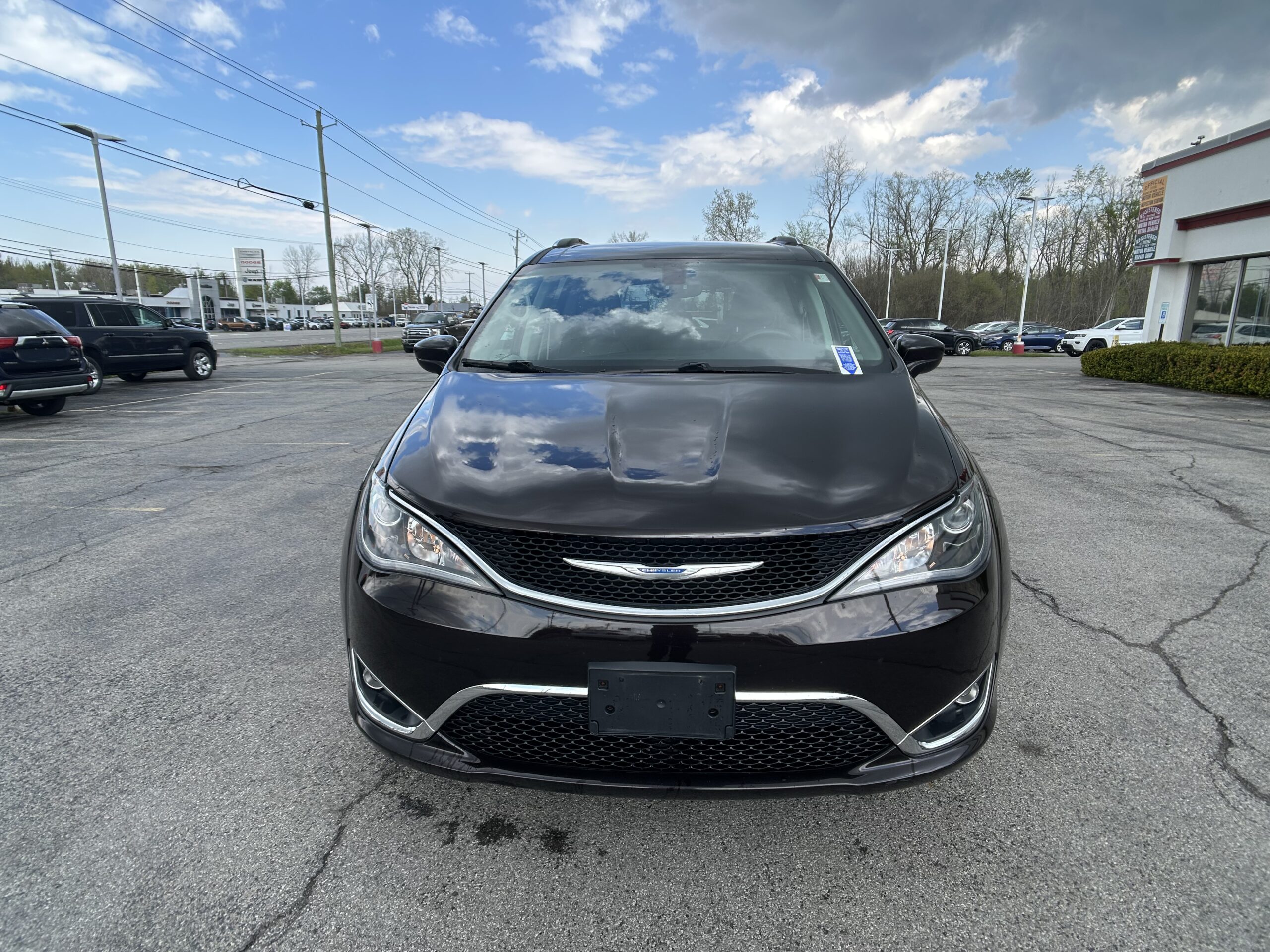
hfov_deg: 67.3
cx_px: 635
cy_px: 476
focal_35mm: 26
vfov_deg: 53.1
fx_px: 954
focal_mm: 5.7
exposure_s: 1/1621
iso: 50
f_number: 1.5
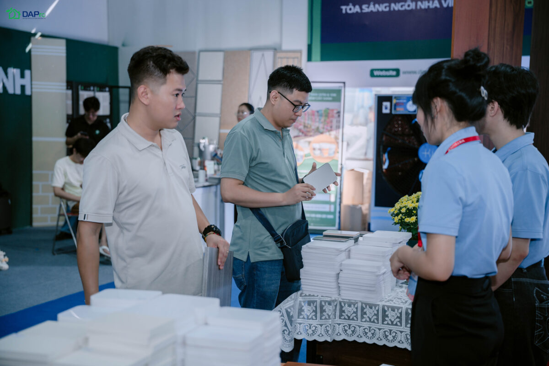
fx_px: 743
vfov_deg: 27.7
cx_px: 274
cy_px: 183
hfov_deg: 40.6
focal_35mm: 49
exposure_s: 1/250
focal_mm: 48.7
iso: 320
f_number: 2.8
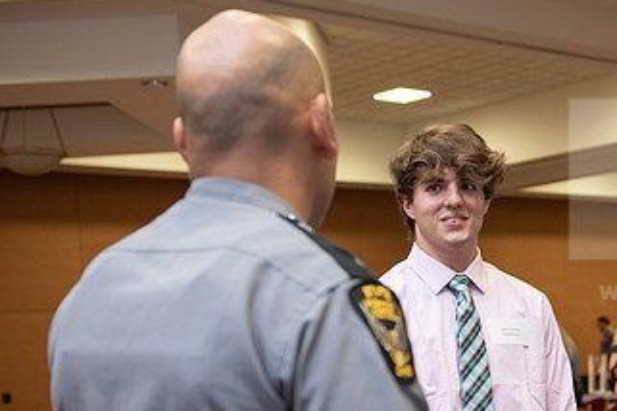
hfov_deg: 26.1
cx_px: 511
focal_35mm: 76
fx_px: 1302
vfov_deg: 17.8
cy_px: 331
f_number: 3.2
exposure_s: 1/160
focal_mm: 42
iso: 1250
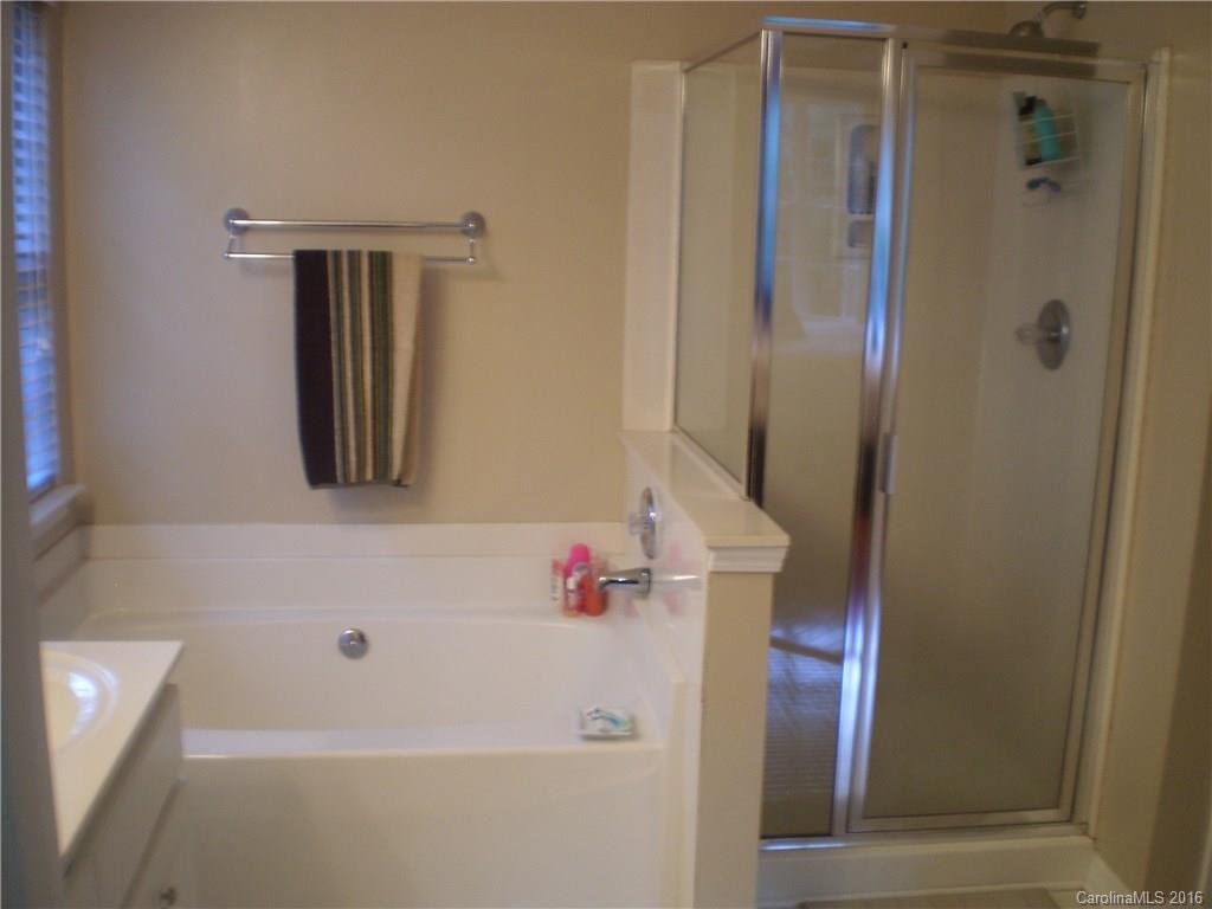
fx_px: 1260
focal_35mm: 36
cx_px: 606
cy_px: 454
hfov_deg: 51.4
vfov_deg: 39.7
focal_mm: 6.3
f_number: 3.1
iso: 125
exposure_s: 1/13
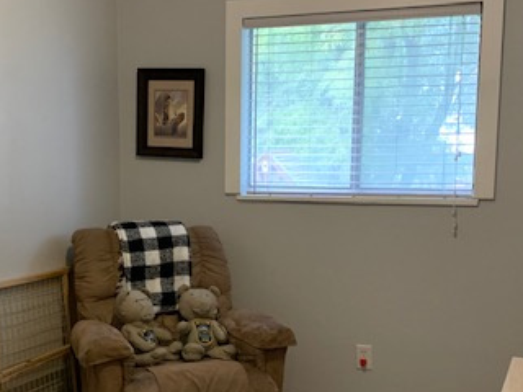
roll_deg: -0.7
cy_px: 270
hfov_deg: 36.8
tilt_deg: -8.8
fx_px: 786
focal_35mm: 52
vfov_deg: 27.8
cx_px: 247
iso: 320
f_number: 1.8
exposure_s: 1/40
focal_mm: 4.25
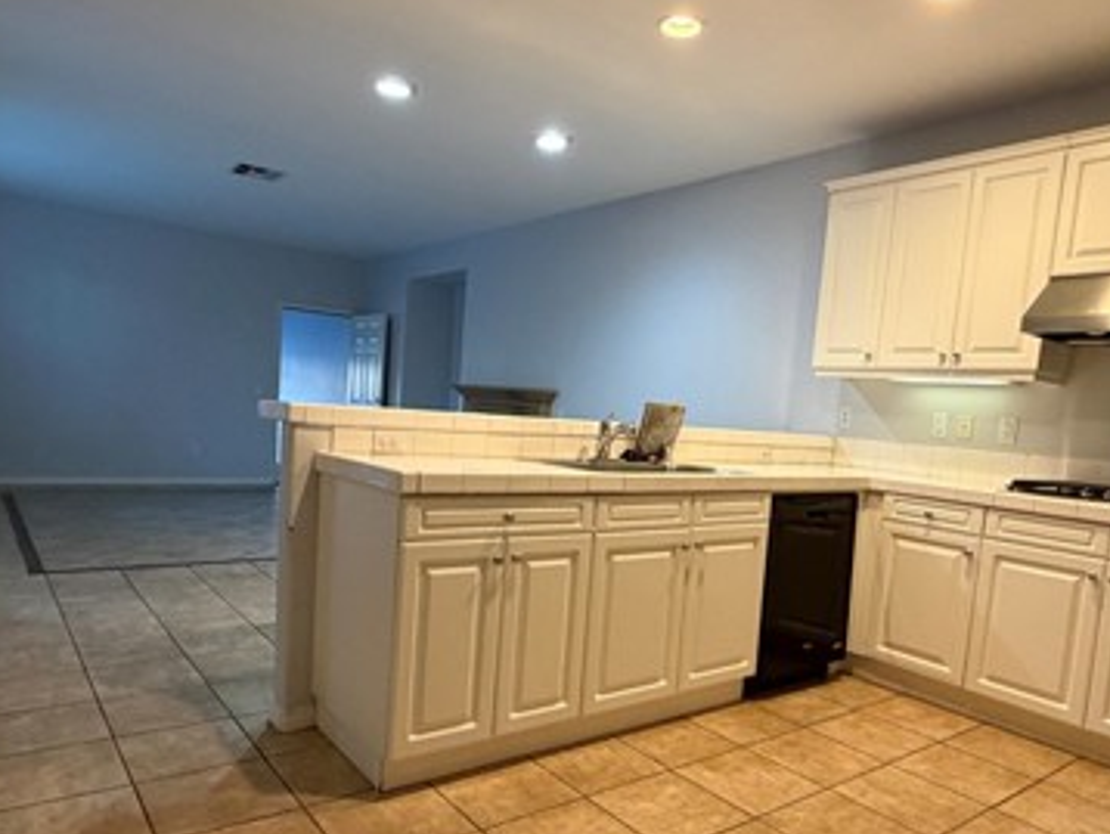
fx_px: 802
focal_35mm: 25
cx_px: 605
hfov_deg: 69.2
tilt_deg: -5.8
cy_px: 487
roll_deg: -4.2
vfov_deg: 54.7
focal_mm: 2.22
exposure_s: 1/60
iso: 400
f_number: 2.2
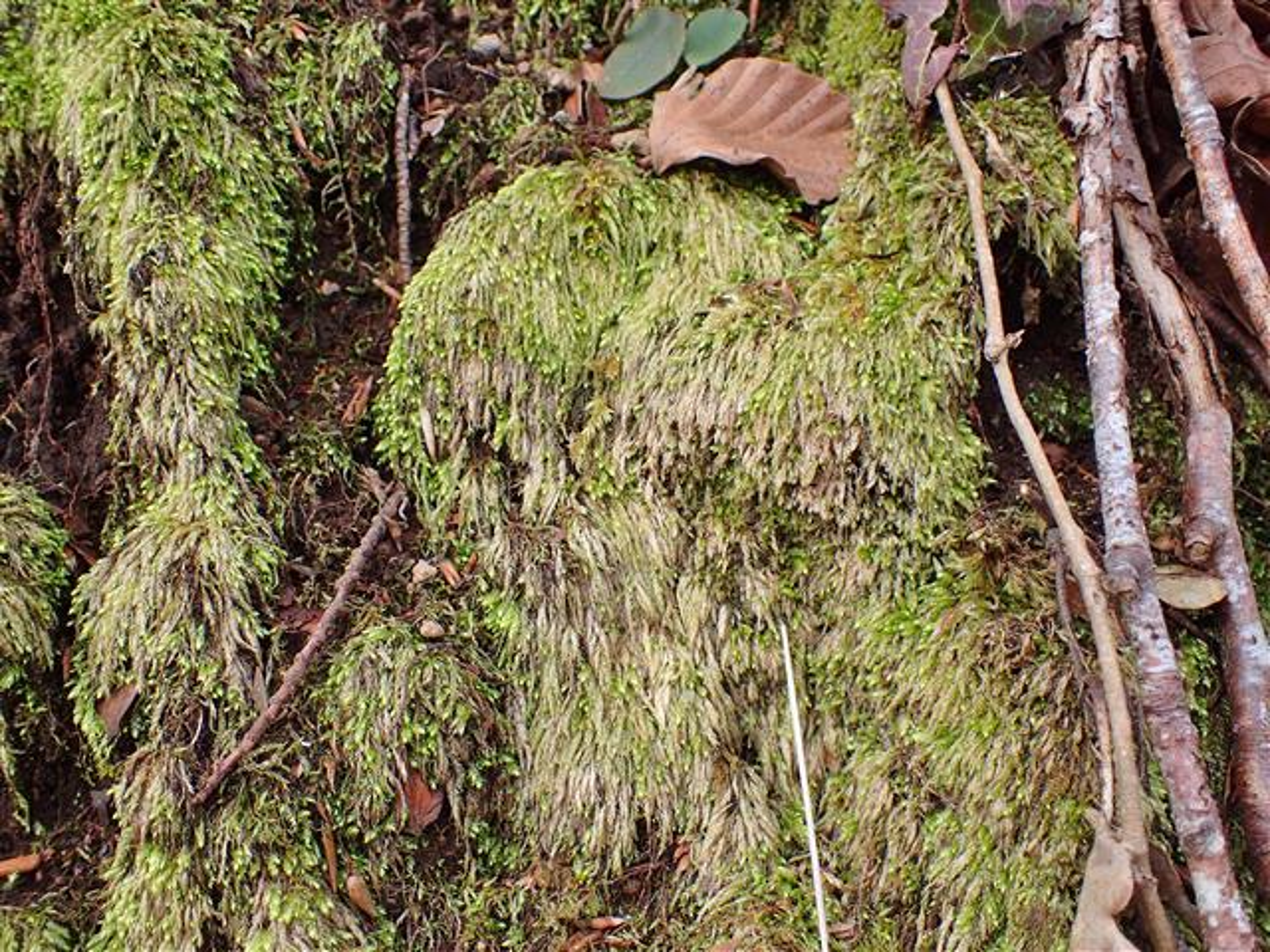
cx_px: 635
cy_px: 476
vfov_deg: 46.8
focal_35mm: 30
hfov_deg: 60.0
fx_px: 1101
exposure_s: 1/125
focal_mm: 5.5
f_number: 2.3
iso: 100
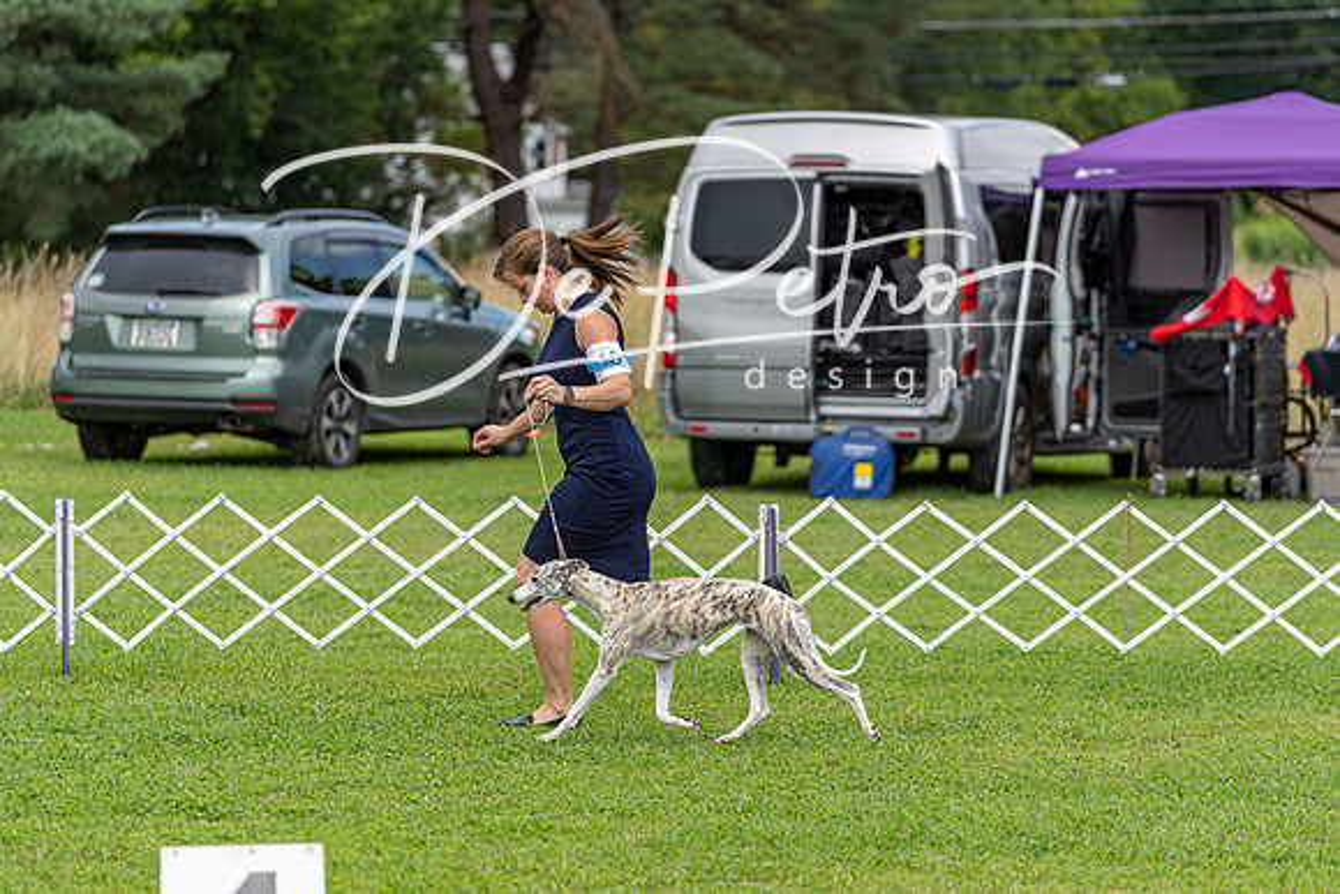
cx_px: 670
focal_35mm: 159
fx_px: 5919
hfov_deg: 12.9
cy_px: 447
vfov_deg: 8.6
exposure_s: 1/1000
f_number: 4
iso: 200
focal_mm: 159
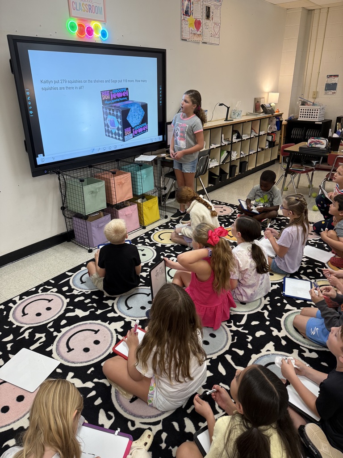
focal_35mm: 24
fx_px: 317
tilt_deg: -22.9
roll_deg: +0.0
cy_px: 229
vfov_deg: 71.6
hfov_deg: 56.8
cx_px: 172
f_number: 1.78
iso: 200
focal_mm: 6.76
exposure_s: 1/60
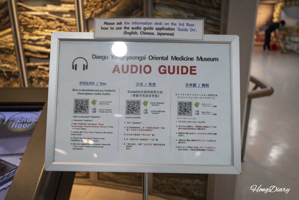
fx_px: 249
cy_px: 100
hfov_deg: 61.9
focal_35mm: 30
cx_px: 150
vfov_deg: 43.6
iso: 2500
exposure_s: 1/160
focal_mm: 30
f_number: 4.5
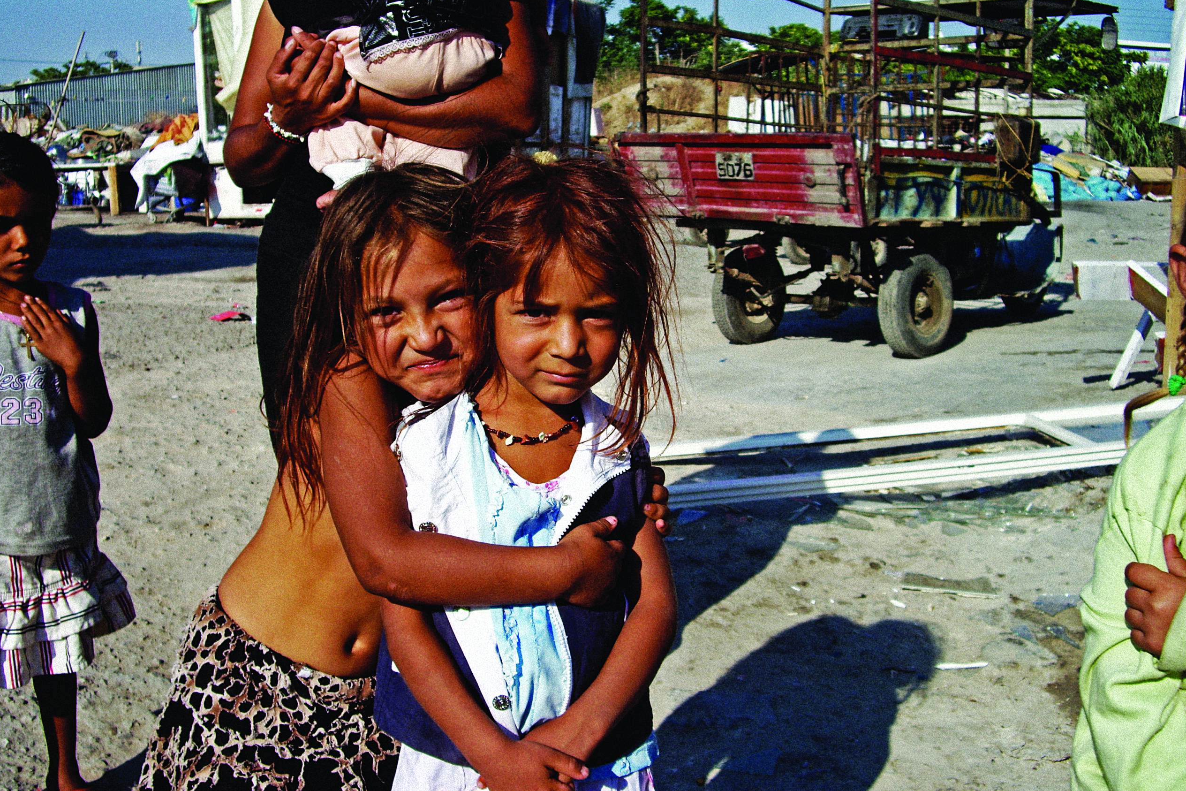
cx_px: 597
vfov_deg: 33.4
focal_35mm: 40
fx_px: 1318
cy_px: 370
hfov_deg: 48.5
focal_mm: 7.9
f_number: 5.6
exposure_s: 1/250
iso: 50
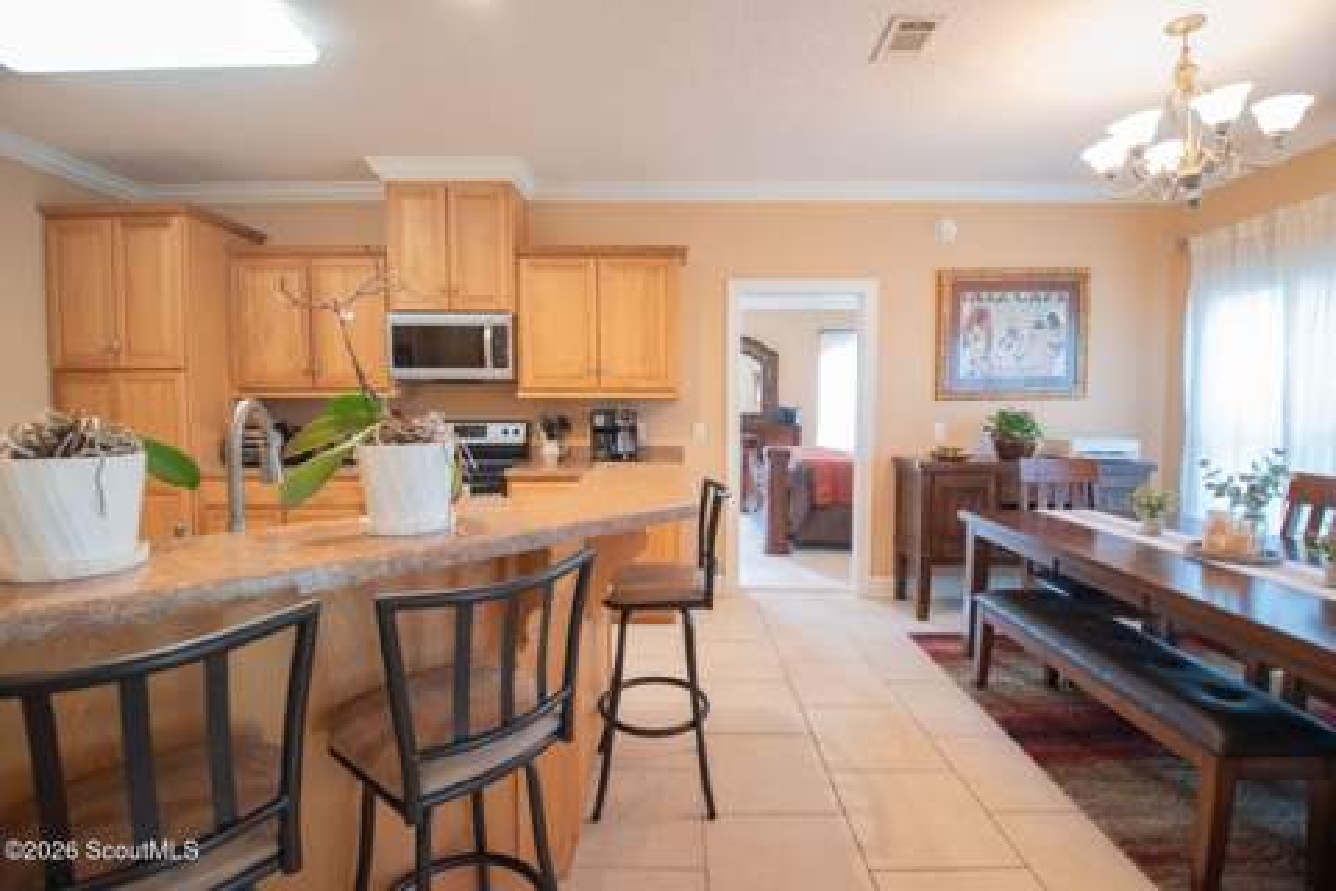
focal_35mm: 15
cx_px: 668
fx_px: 561
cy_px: 446
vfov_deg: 76.9
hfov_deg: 100.0
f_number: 3.5
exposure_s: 1/30
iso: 1250
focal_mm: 10
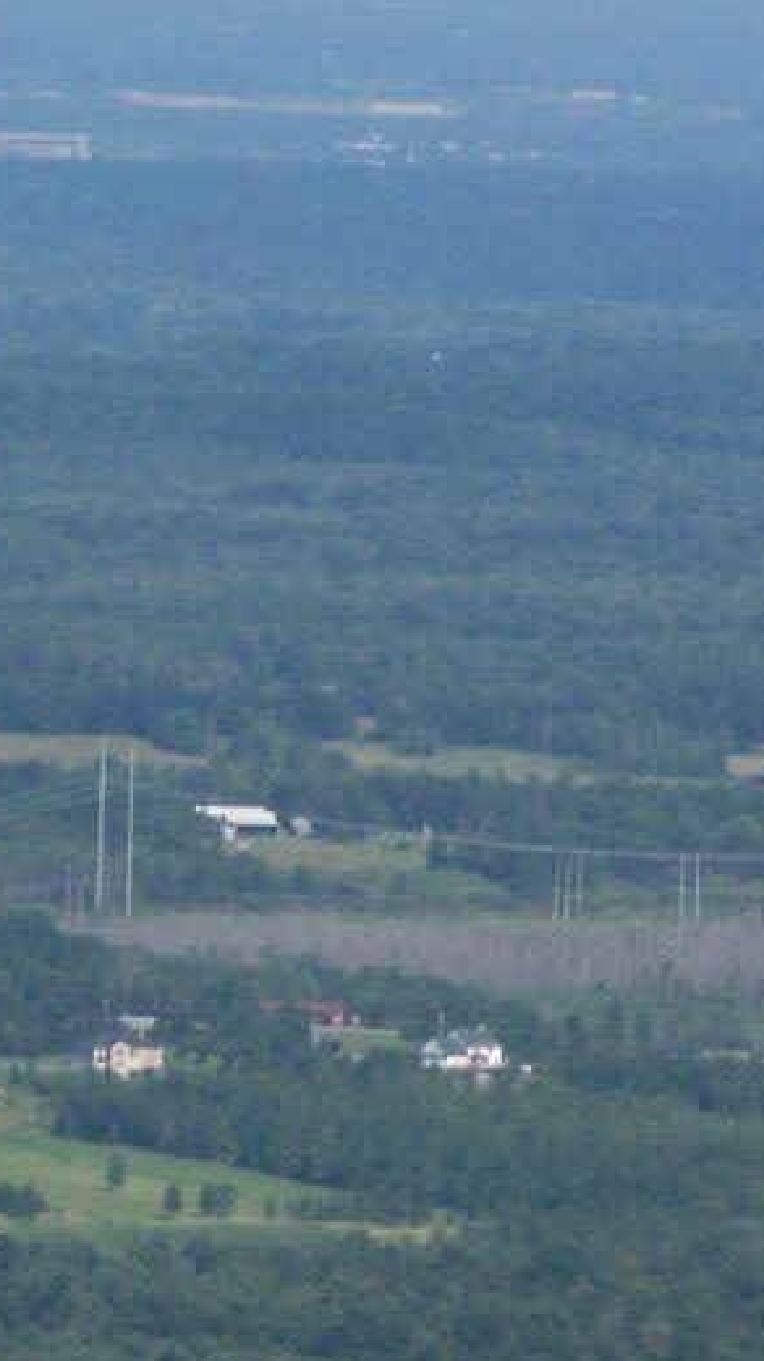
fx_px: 18427
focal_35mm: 511
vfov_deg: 4.2
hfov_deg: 2.4
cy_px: 749
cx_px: 8
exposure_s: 1/800
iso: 80
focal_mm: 39.5
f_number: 4.5
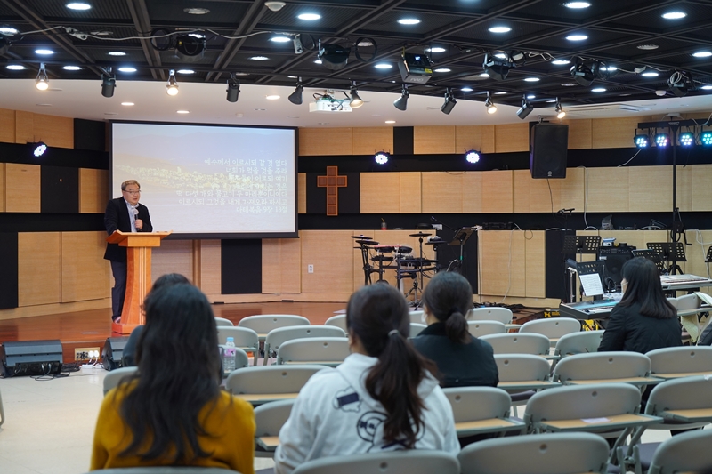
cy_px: 237
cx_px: 356
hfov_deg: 38.9
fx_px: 1008
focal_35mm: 51
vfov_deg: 26.5
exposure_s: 1/160
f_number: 4
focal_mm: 51
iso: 1600
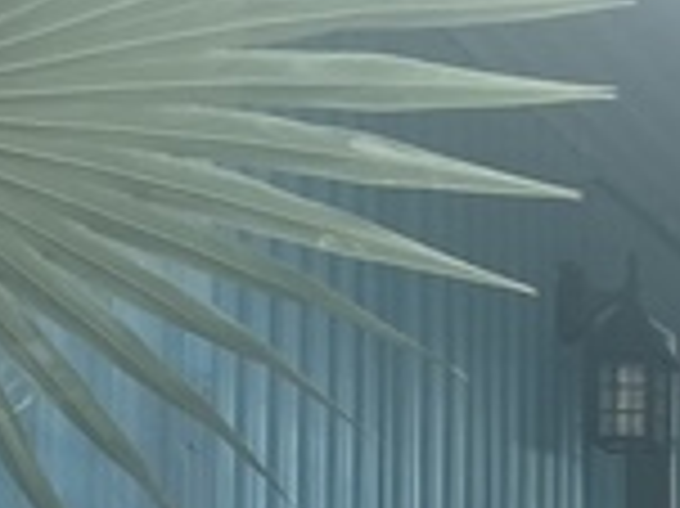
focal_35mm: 123
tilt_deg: -0.3
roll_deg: -0.7
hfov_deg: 13.8
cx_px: 1333
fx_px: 2414
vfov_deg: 11.4
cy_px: 836
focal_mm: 3
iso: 25
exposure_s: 1/469
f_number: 1.8
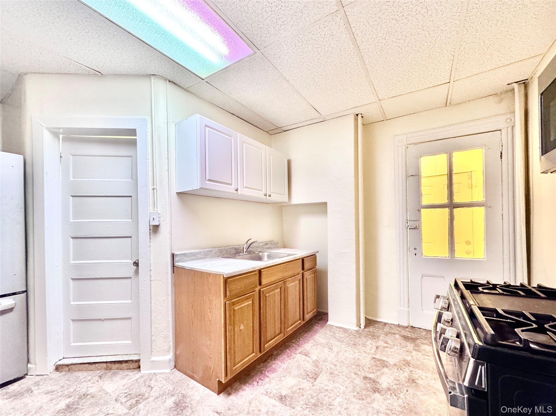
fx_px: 225
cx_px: 278
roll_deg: +0.6
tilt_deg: +3.6
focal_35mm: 14
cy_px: 208
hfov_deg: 102.1
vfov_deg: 85.7
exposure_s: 1/60
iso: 250
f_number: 2.2
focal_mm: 2.22
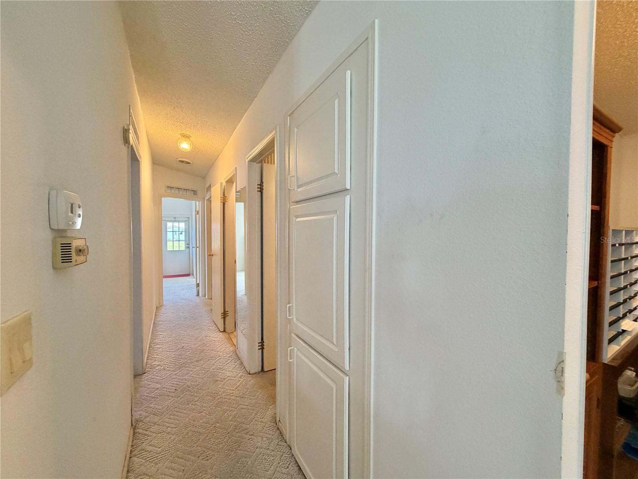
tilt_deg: -2.3
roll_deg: +0.8
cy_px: 240
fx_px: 258
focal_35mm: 14
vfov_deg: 85.7
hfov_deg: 102.1
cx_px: 319
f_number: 2.2
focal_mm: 2.22
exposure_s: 1/60
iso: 320
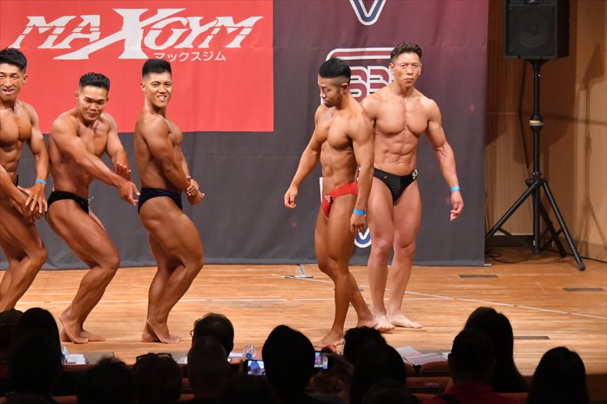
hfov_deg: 9.5
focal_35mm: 217
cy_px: 202
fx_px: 3657
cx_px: 304
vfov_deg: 6.3
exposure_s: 1/400
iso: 12800
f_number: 5.6
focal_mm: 145
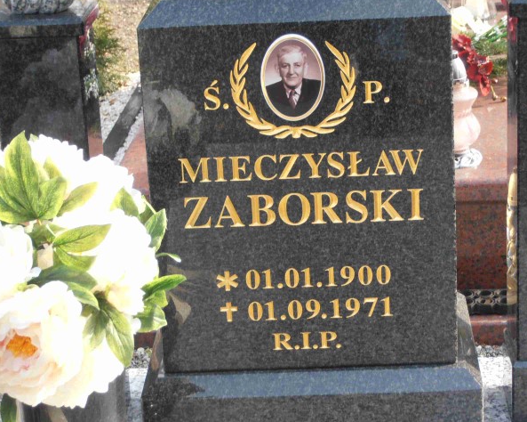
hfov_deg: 16.4
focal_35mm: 117
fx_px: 1824
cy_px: 210
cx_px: 281
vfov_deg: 13.2
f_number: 5.5
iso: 100
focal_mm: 19.64
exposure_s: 1/80
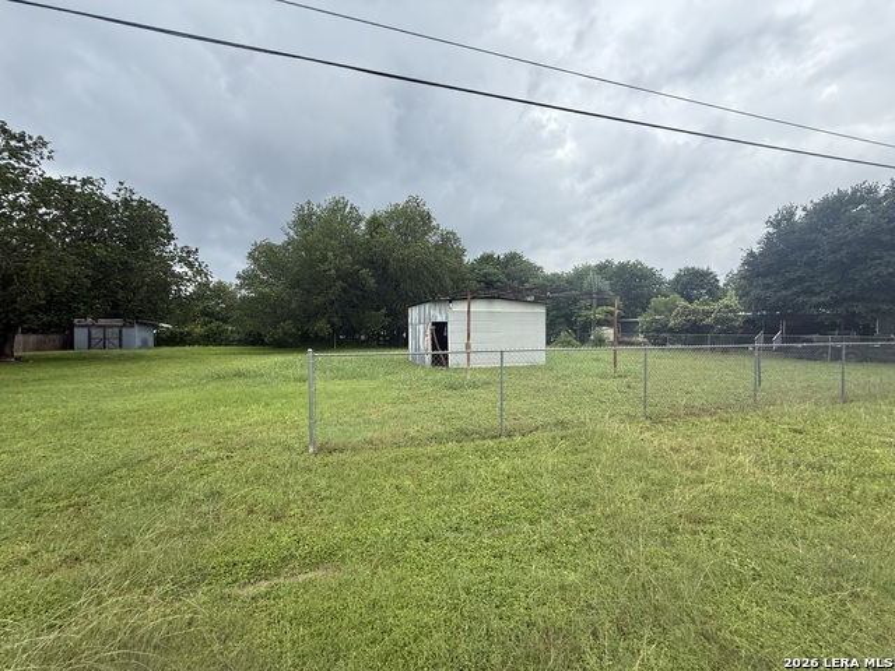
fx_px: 362
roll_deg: +2.6
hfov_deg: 102.1
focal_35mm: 14
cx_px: 448
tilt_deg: -3.5
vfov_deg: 85.7
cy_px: 336
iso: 50
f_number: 2.2
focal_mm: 2.22
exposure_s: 1/518
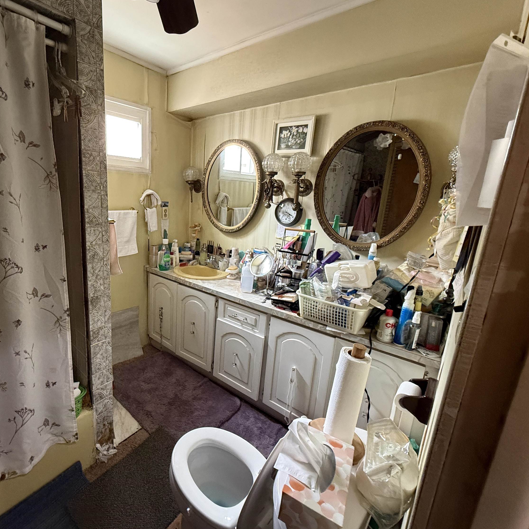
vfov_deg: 84.0
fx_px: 294
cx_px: 190
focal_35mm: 17
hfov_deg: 81.9
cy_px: 259
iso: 640
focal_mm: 2.22
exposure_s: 1/60
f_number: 2.2
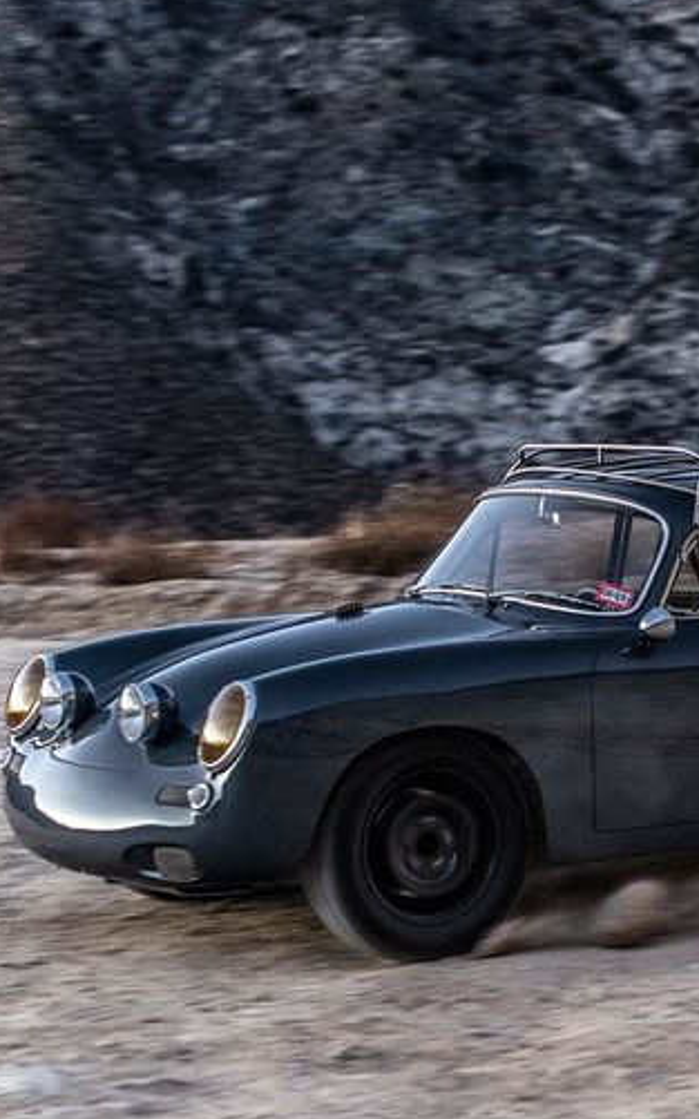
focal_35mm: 114
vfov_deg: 18.3
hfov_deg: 11.4
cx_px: 668
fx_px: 3476
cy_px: 546
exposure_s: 1/80
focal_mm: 70
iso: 1600
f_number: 4
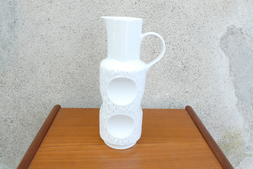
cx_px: 126
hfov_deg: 61.9
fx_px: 211
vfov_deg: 43.6
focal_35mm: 30
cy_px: 84
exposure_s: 1/80
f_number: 4
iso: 125
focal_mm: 11.1
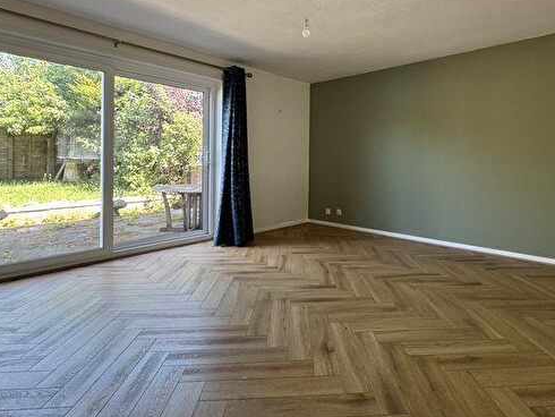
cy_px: 163
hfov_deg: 81.2
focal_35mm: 20
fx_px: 321
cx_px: 317
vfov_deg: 65.3
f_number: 2.2
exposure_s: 1/99
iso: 125
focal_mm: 2.22
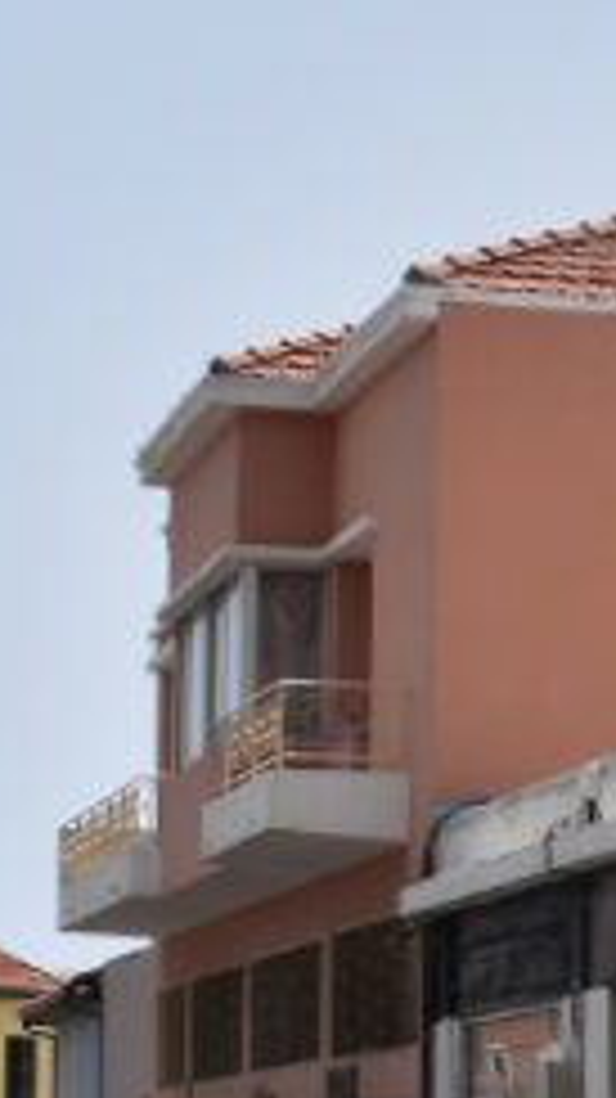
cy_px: 952
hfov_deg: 6.7
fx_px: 4804
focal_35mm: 165
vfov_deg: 12.9
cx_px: 1852
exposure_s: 1/500
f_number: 11
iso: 280
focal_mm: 25
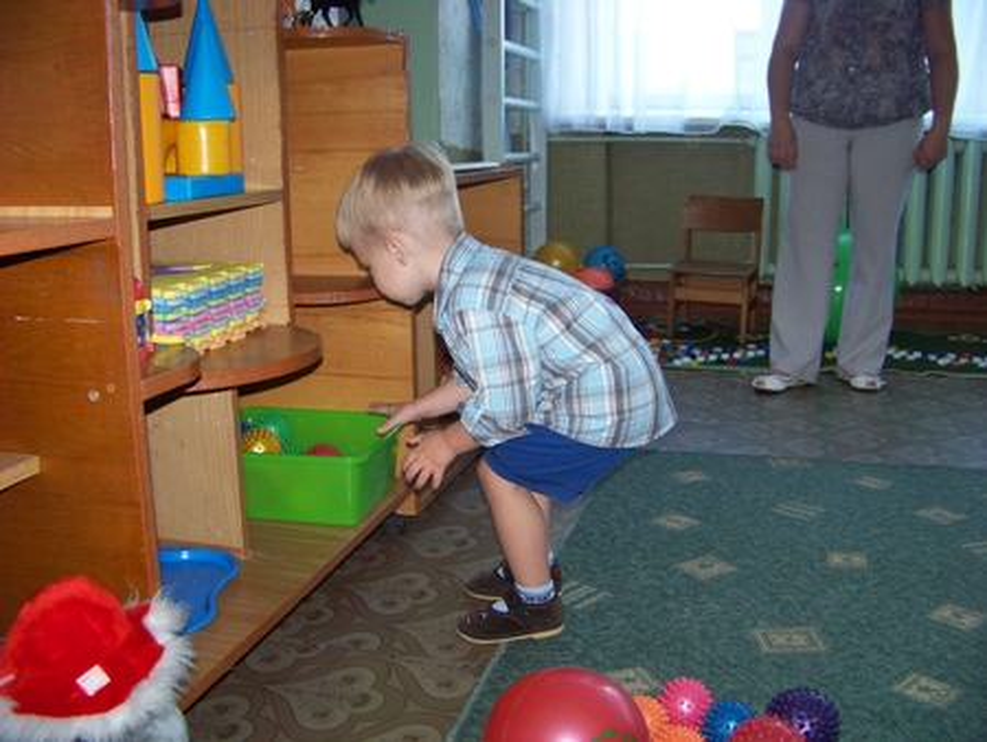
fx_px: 1027
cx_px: 494
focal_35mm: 36
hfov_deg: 51.3
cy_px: 371
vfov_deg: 39.7
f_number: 2.8
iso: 200
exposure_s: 1/30
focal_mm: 5.85
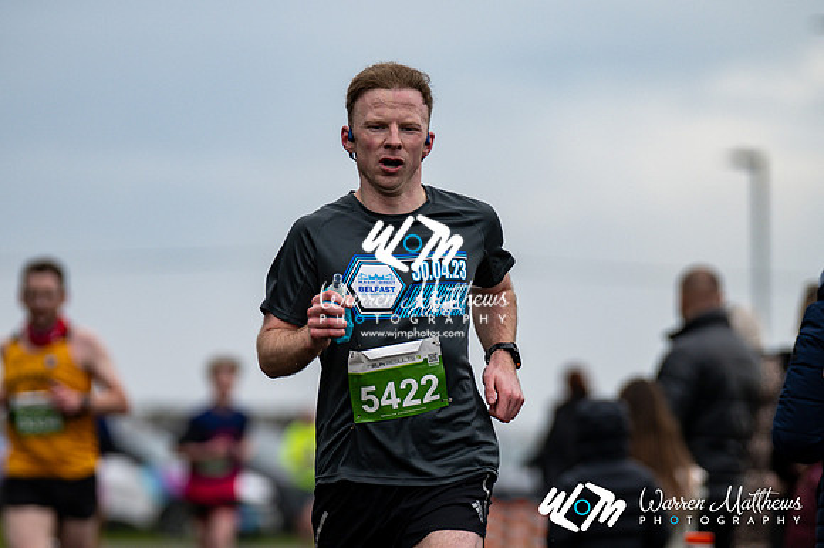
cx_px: 412
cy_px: 274
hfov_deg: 6.2
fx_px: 7549
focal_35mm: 330
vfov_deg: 4.2
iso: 250
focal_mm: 220
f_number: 2.8
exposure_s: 1/1600
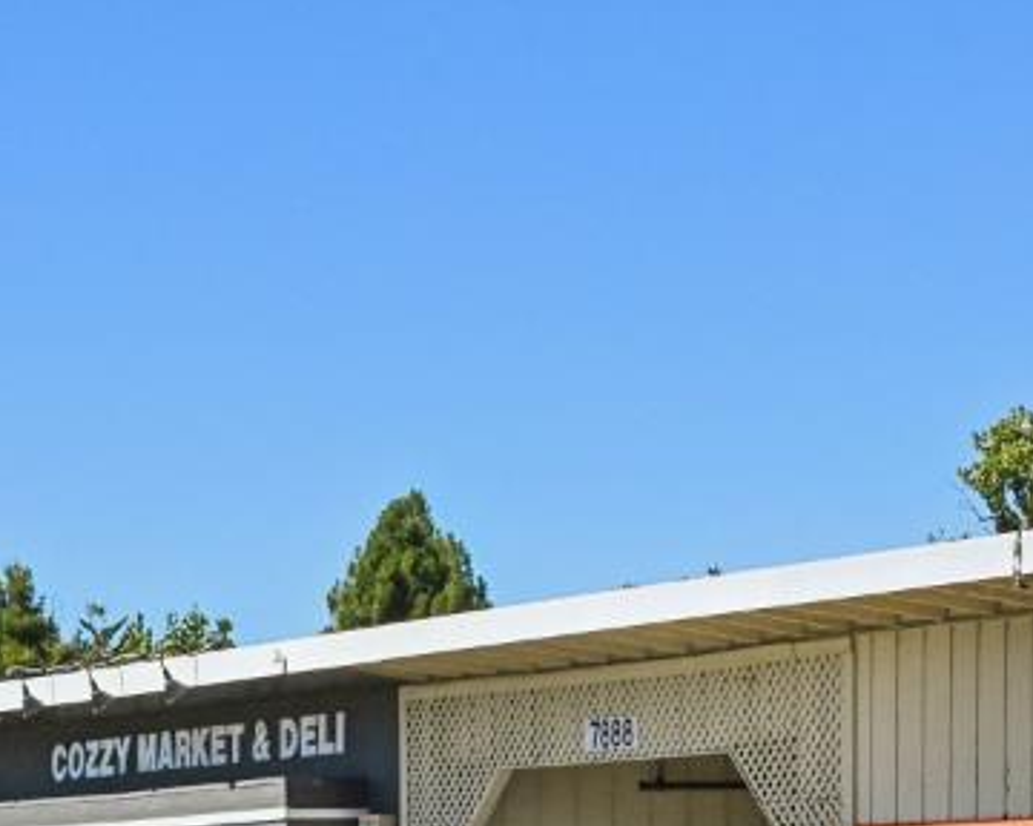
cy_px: 964
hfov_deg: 14.2
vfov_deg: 11.2
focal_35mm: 135
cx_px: 812
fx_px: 4126
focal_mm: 34.5
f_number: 11
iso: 1600
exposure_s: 1/2500
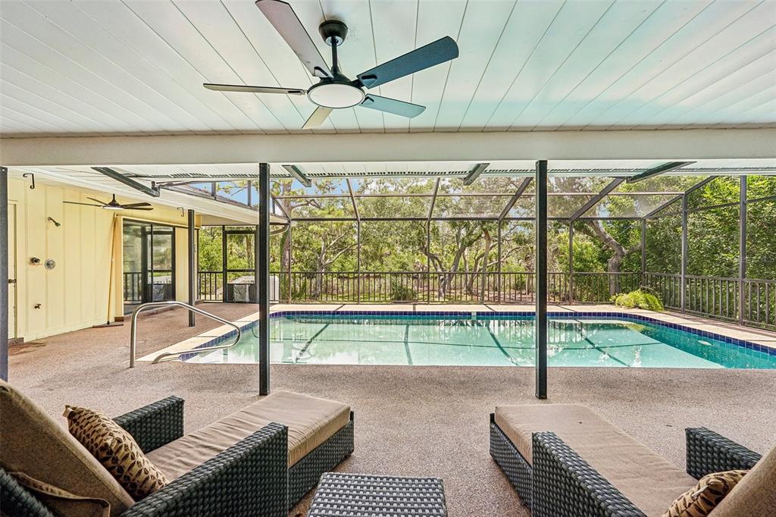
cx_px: 388
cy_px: 258
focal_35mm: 16
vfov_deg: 73.7
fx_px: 345
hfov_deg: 96.8
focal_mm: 16
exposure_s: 1/250
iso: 400
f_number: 8
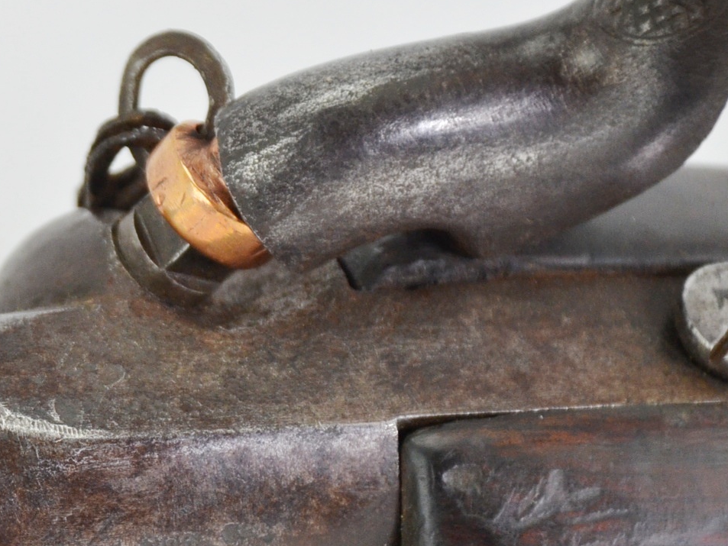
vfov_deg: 3.0
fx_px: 10564
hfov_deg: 3.9
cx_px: -129
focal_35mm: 502
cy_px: 473
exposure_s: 1/160
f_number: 5.6
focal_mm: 135
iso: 800
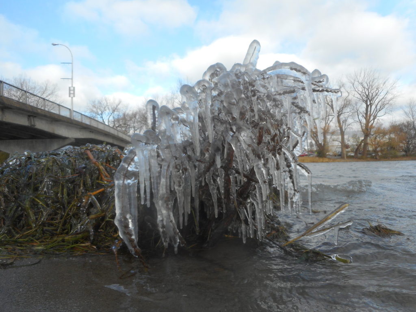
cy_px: 156
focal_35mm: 25
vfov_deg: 54.9
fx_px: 300
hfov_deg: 69.4
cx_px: 208
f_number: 3.7
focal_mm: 4.5
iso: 80
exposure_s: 1/320
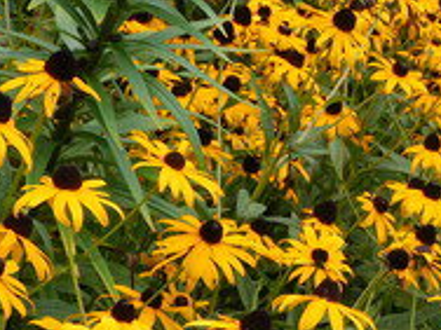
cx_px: 537
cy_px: 276
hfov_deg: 14.9
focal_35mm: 128
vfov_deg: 11.5
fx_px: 1631
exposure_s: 1/320
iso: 125
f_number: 3.8
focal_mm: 7.2
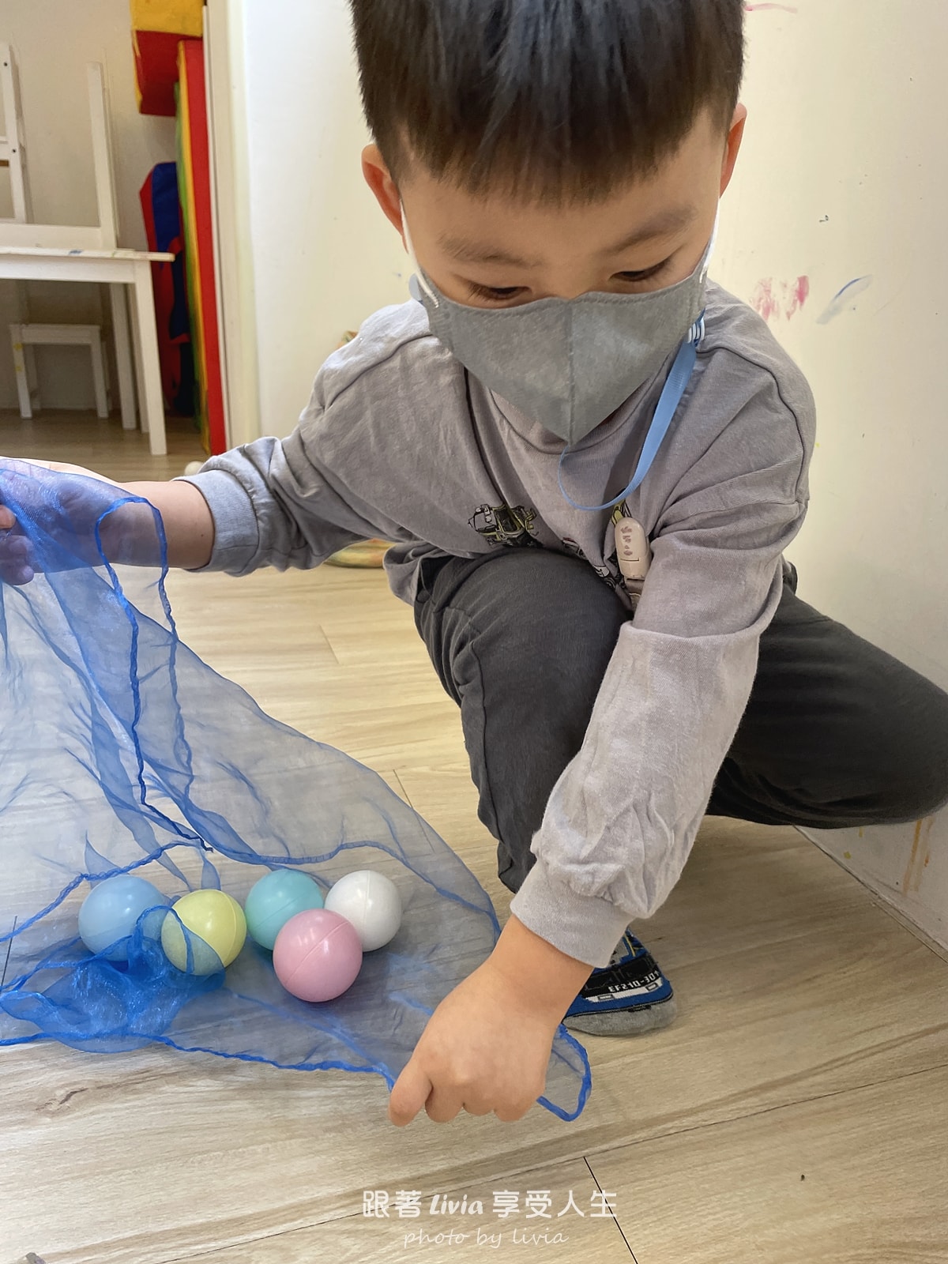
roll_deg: +2.6
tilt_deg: -16.5
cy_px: 632
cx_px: 474
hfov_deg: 53.1
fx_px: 949
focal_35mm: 26
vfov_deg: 67.3
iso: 40
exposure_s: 1/120
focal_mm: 4.2
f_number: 1.6
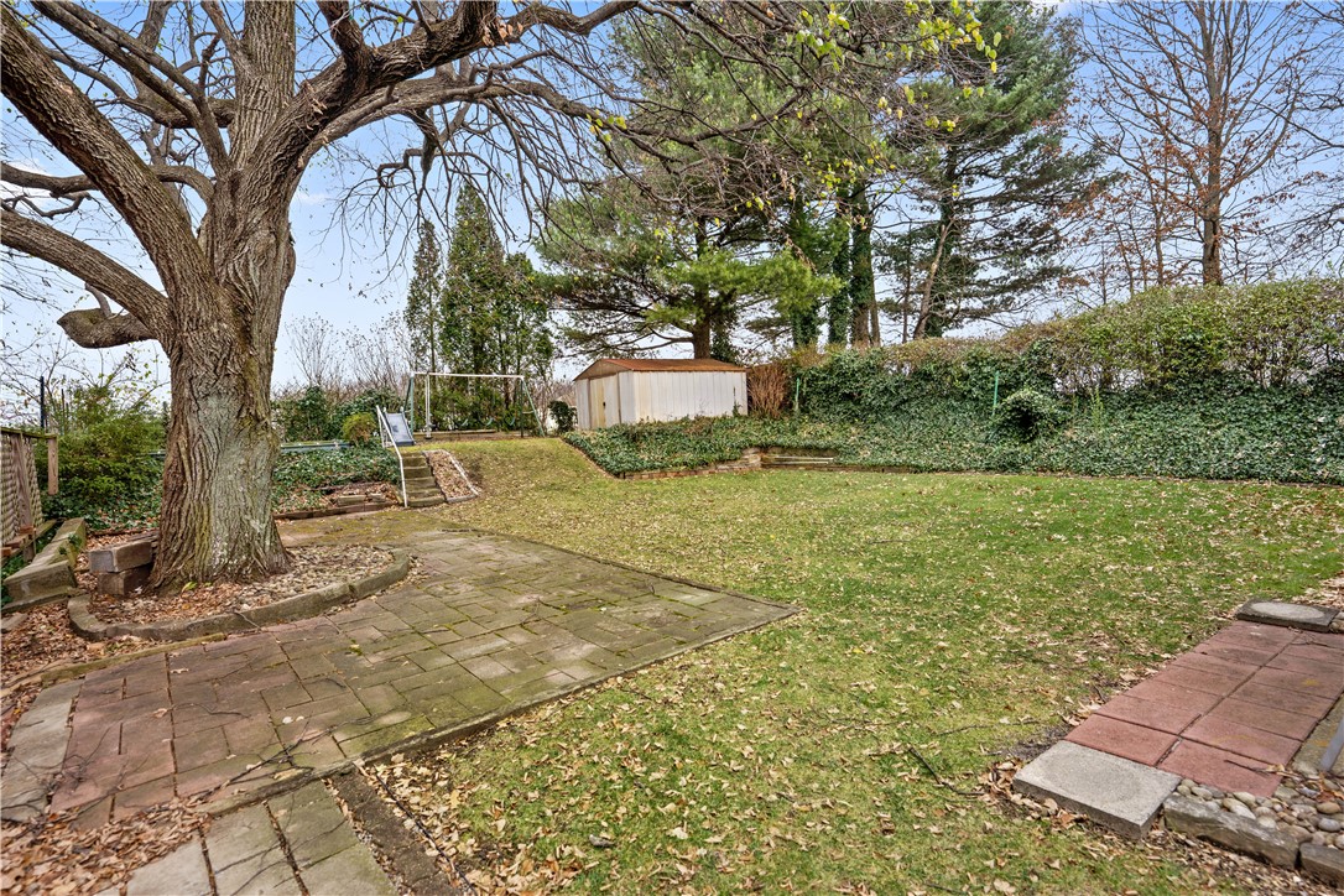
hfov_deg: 90.0
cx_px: 672
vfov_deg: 67.4
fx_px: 672
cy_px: 448
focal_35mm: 18
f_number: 4.5
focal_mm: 18
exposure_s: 1/80
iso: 100
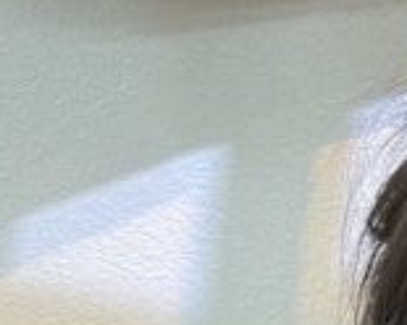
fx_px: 3951
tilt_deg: -10.3
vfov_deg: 4.6
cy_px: 904
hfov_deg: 5.8
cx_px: 662
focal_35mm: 328
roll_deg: -0.8
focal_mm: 6
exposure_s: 1/100
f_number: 2
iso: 125
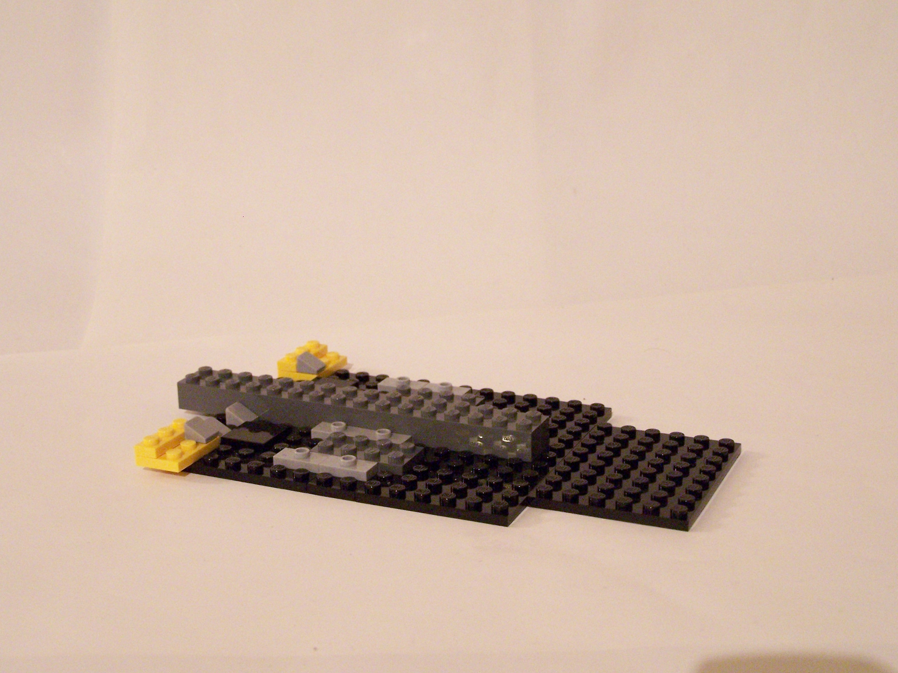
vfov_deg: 24.8
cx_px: 449
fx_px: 1531
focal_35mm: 59
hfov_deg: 32.7
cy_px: 336
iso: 400
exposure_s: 1/8
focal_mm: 9.8
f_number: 3.1
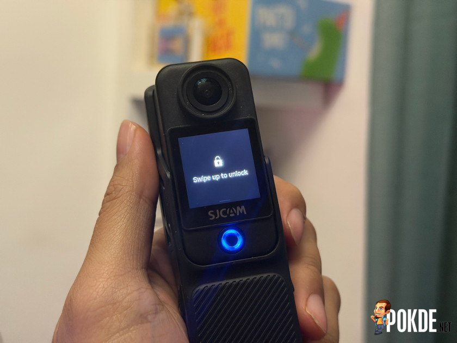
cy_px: 172
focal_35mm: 48
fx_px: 634
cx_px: 228
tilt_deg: -5.2
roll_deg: -3.2
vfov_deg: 30.3
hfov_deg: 39.7
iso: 500
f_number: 1.78
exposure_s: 1/29
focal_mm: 6.76
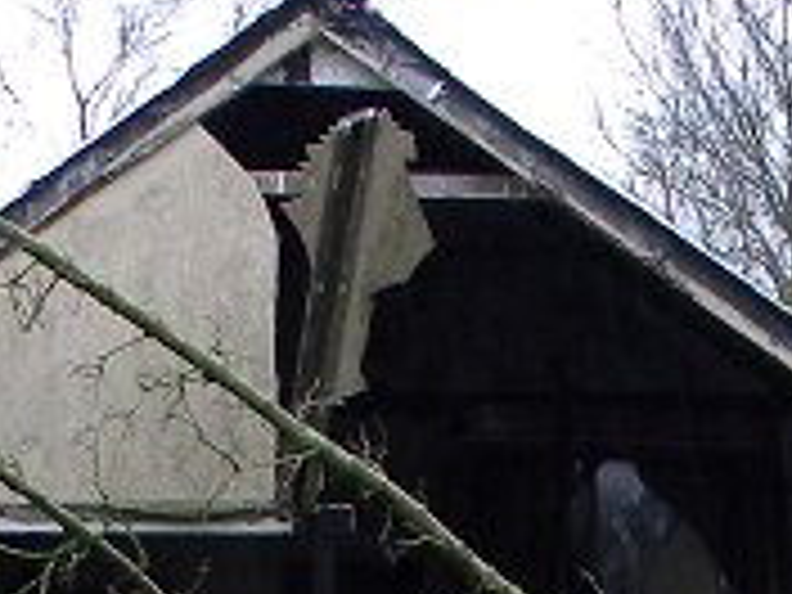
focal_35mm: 163
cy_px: 1017
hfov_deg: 11.9
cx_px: 896
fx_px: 3729
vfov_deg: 8.8
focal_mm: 5
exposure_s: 1/64.4
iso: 207
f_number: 3.5
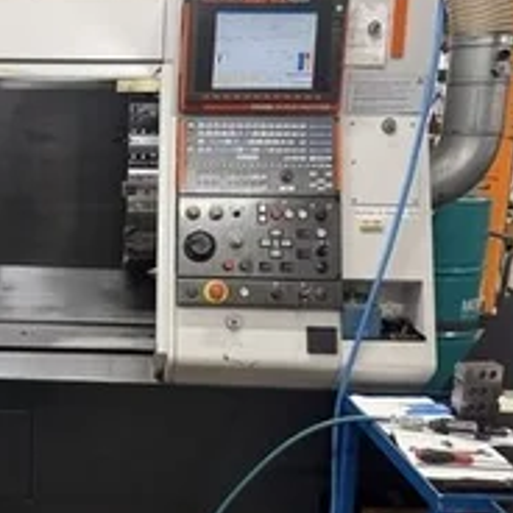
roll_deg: -0.6
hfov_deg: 35.0
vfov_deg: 36.8
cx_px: 64
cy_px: 276
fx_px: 771
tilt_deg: -10.8
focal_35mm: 46
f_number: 1.78
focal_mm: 6.76
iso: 200
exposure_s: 1/100
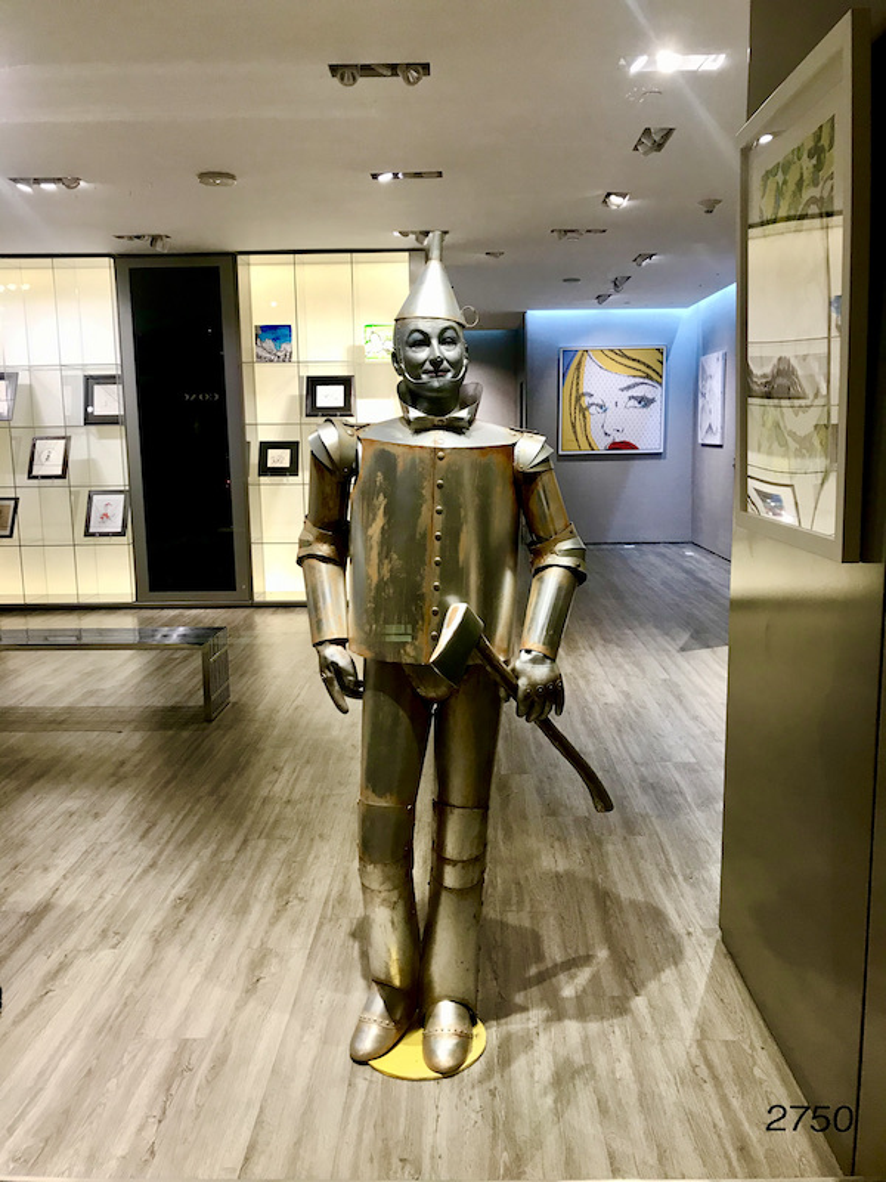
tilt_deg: -8.1
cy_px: 591
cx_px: 443
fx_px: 956
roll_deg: +1.4
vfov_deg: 63.4
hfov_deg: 49.7
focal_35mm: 28
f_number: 1.8
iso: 20
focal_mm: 3.99
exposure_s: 1/30
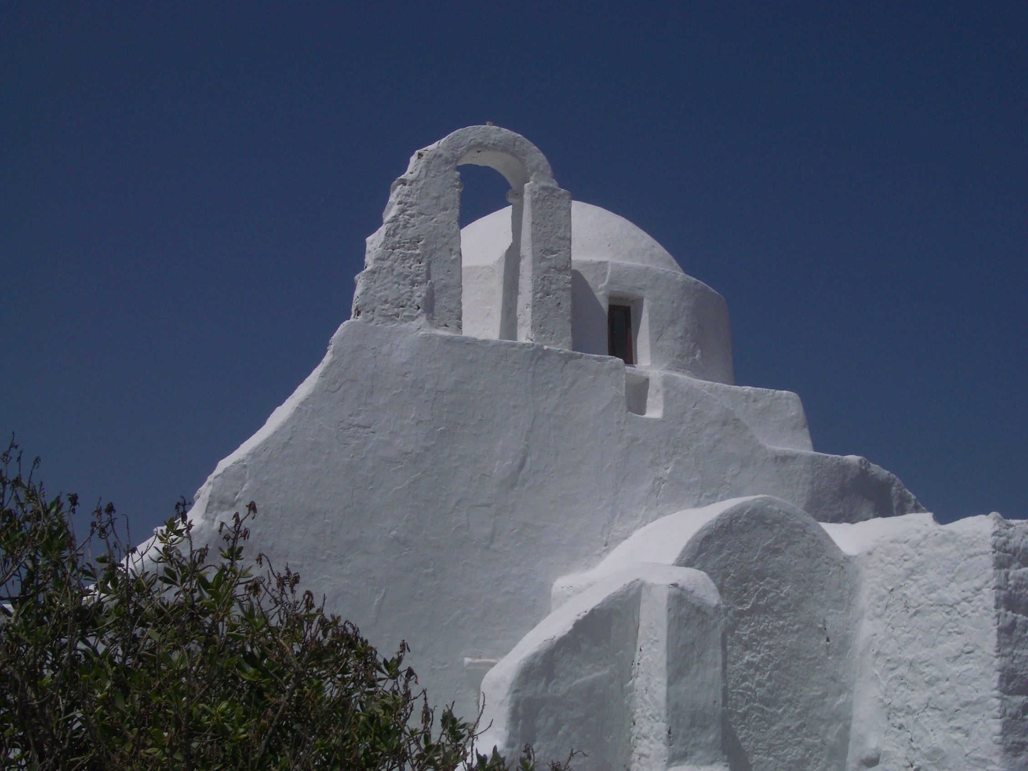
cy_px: 388
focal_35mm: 50
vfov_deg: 29.1
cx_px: 514
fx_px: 1485
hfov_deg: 38.2
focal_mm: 8.2
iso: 50
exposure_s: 1/1600
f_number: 5
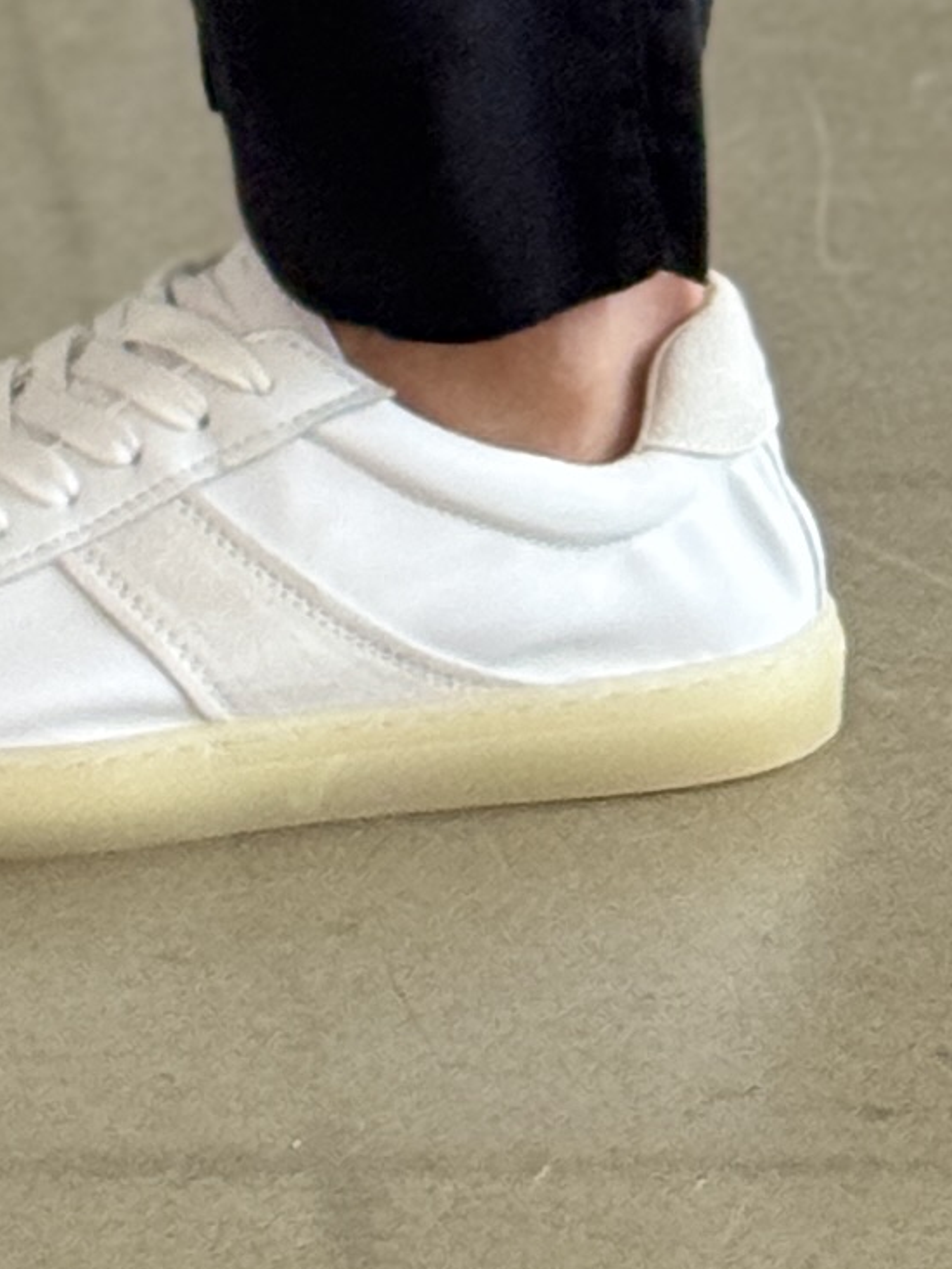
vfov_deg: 7.0
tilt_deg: -7.1
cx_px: -945
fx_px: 9678
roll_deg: +0.6
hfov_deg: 5.5
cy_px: -2001
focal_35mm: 264
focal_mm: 6.76
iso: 100
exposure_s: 1/110
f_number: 1.78
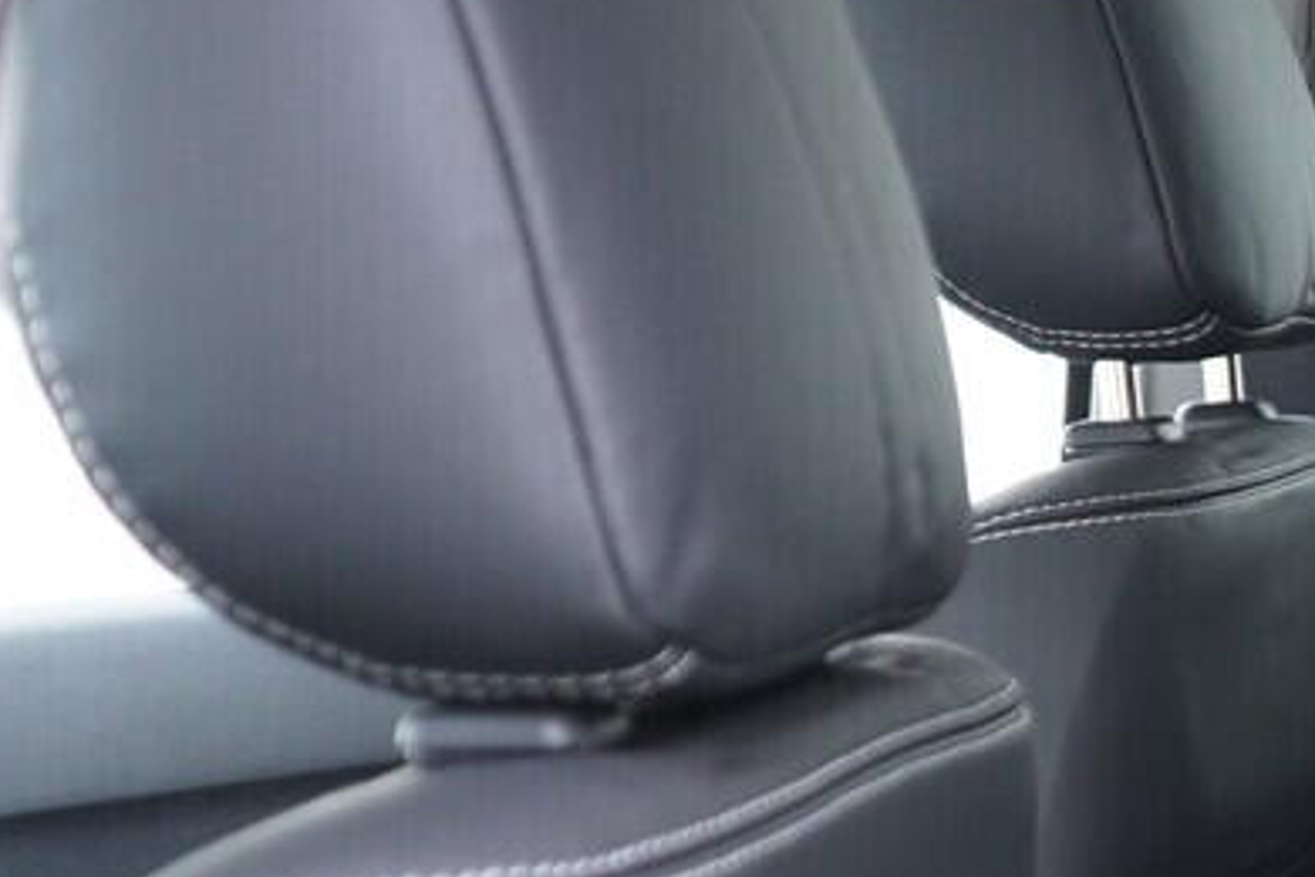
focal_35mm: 133
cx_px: 2333
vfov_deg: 10.0
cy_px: 1353
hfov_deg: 13.8
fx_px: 4858
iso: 500
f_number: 2.8
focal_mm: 24
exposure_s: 1/40
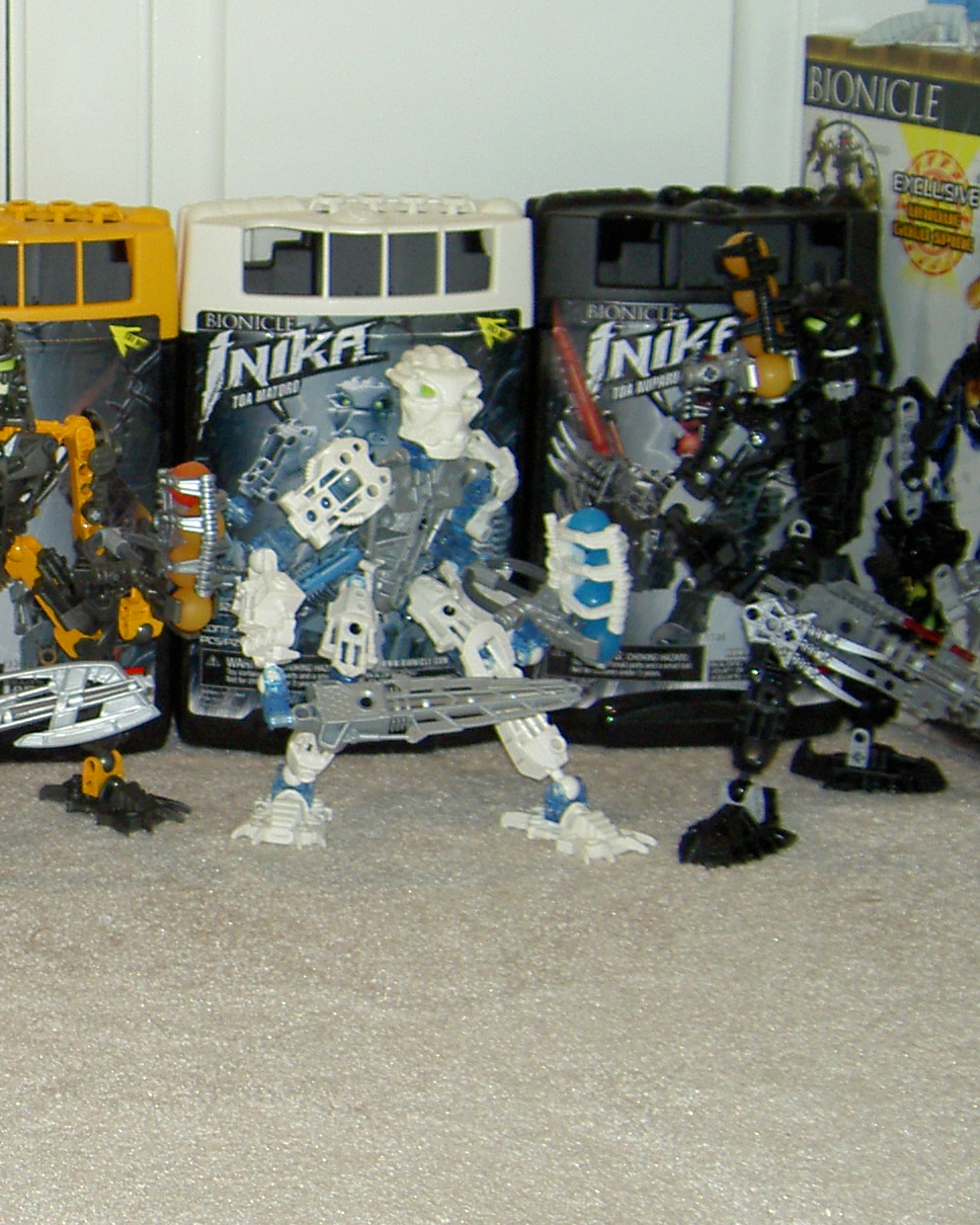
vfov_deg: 20.8
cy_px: 647
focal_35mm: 92
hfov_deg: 15.9
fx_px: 3335
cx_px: -297
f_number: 2.9
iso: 100
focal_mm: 9
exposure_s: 1/64.1
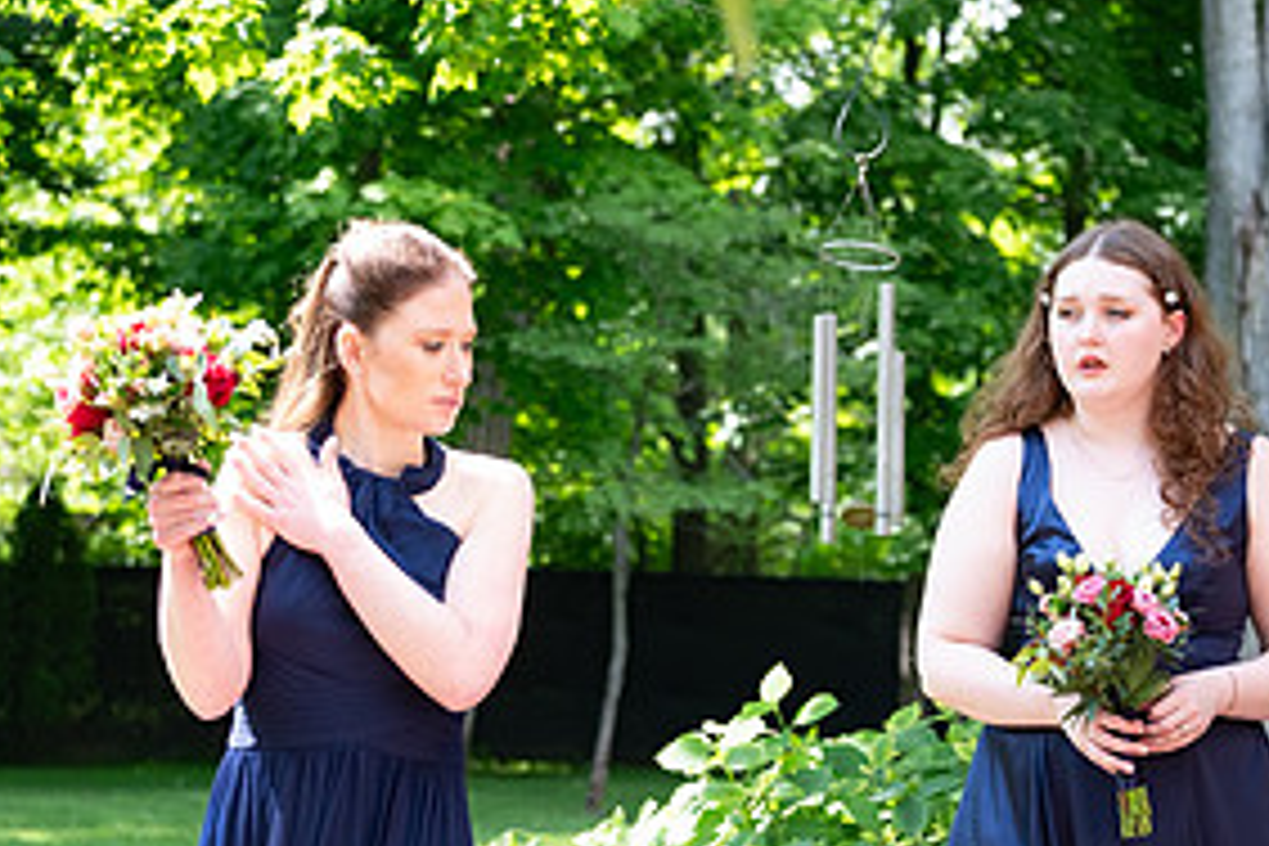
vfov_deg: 8.9
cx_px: 450
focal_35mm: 154
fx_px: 5428
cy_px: 614
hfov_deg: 13.3
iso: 250
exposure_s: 1/250
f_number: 3.2
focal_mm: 50
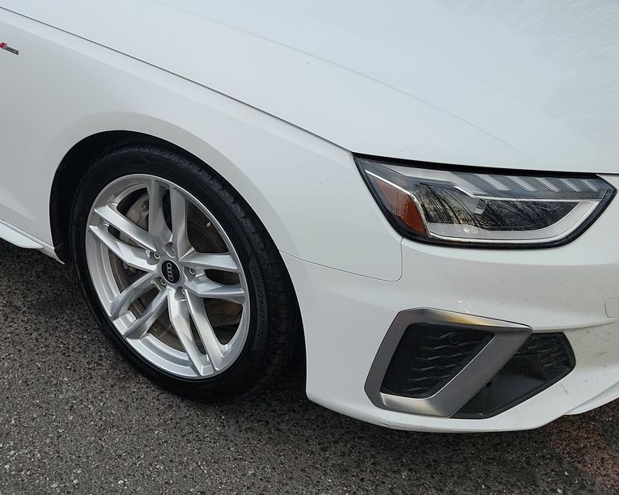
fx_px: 898
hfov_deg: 37.0
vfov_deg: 29.9
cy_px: 74
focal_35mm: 49
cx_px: 141
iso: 53
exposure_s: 1/119
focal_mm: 6.7
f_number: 1.8
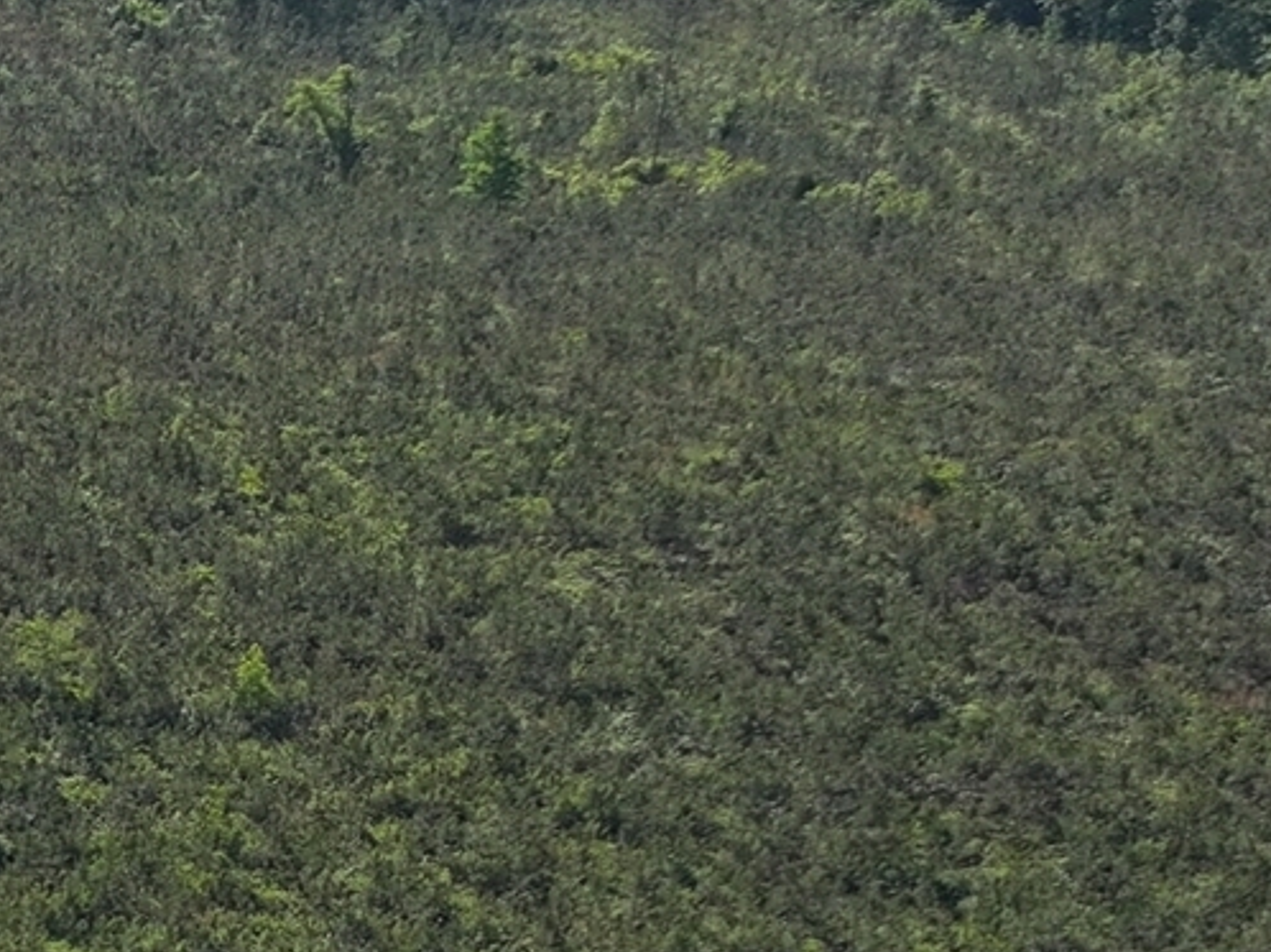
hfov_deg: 11.0
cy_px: 1291
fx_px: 5432
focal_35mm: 148
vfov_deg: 9.8
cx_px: -1924
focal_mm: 12.29
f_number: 2.8
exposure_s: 1/3200
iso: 200
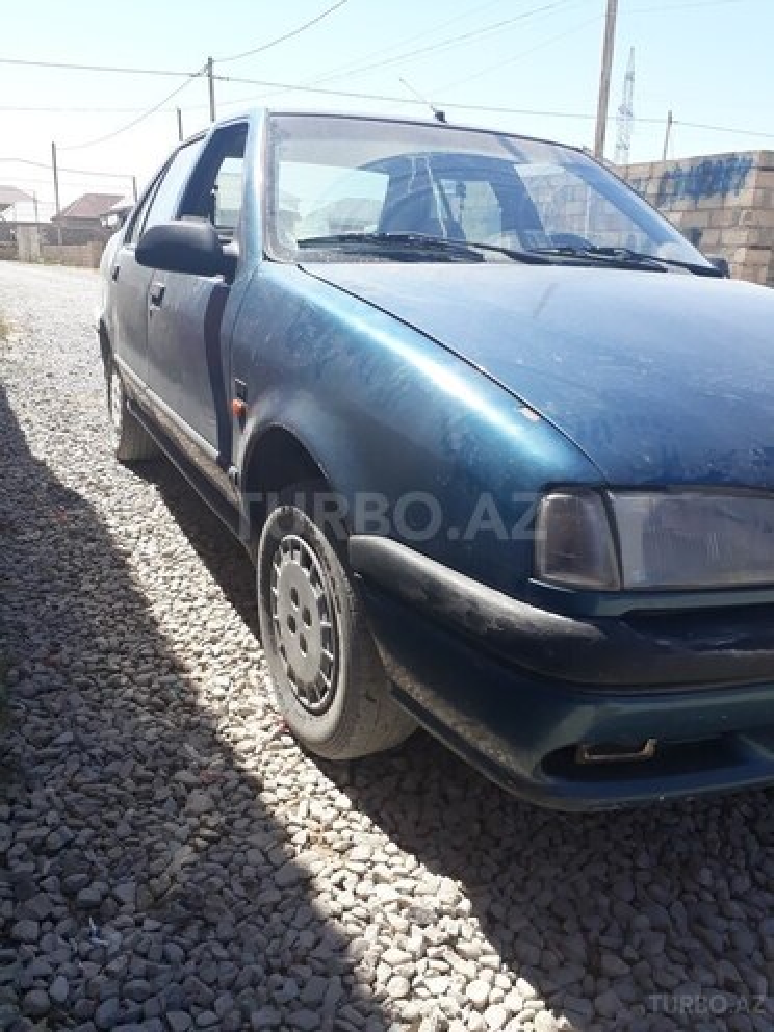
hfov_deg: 51.4
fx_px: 805
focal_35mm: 27
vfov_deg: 65.3
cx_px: 387
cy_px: 516
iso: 40
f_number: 1.9
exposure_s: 1/825
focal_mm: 3.6
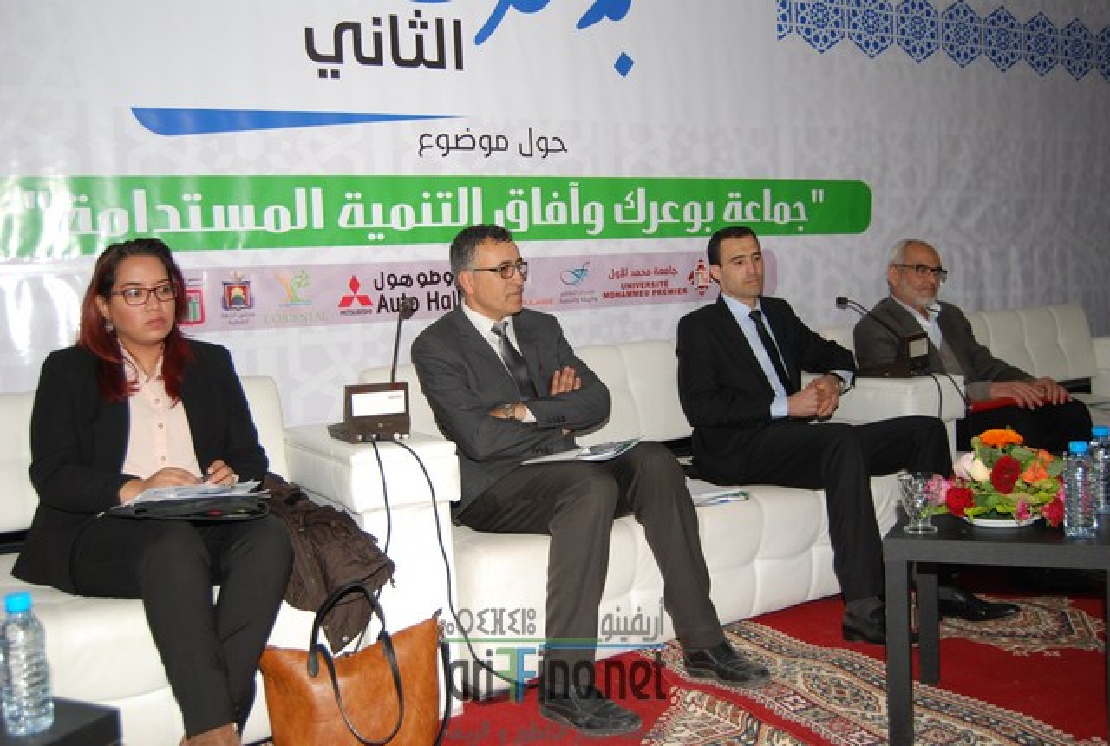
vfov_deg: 38.6
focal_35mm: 34
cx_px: 555
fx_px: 1066
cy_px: 373
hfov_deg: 55.0
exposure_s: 1/60
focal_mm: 23
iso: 200
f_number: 4
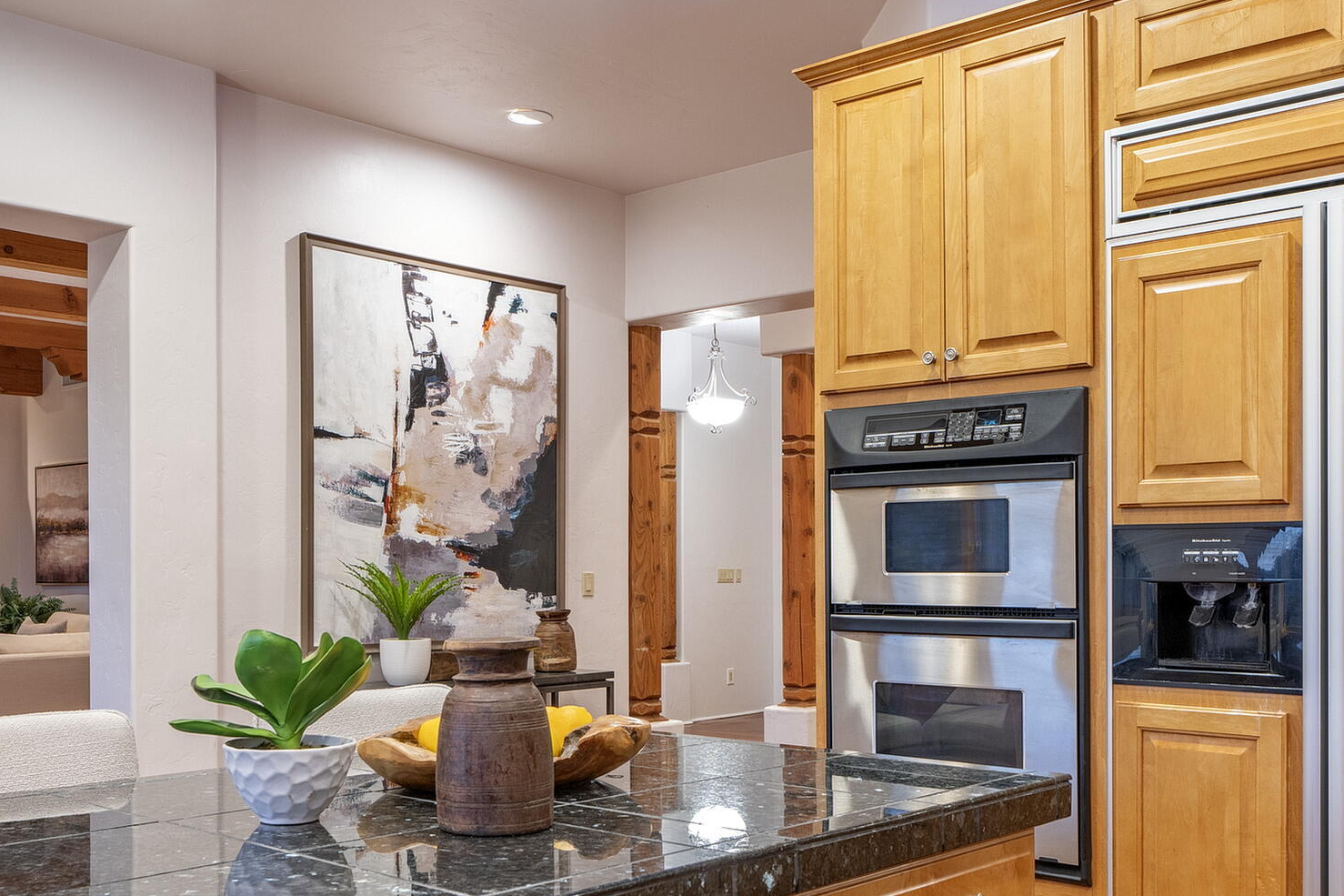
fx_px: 1344
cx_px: 657
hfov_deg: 53.1
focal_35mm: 36
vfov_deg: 36.6
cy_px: 576
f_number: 9
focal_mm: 19
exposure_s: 1.3
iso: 200
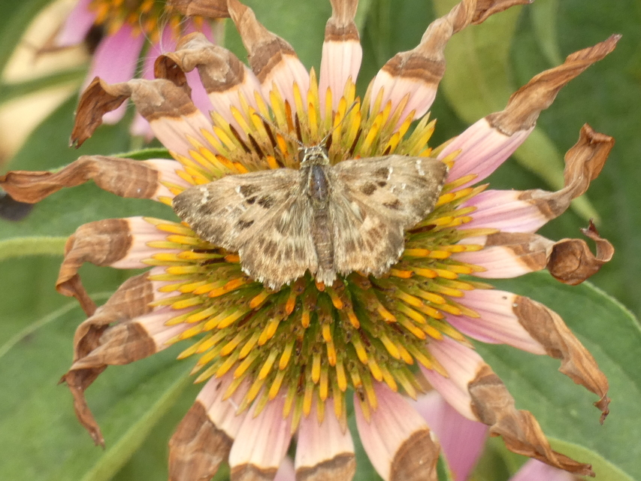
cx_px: 320
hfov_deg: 4.6
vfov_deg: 3.5
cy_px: 240
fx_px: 7927
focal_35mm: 428
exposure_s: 1/125
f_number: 5.6
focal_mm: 76.7
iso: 200
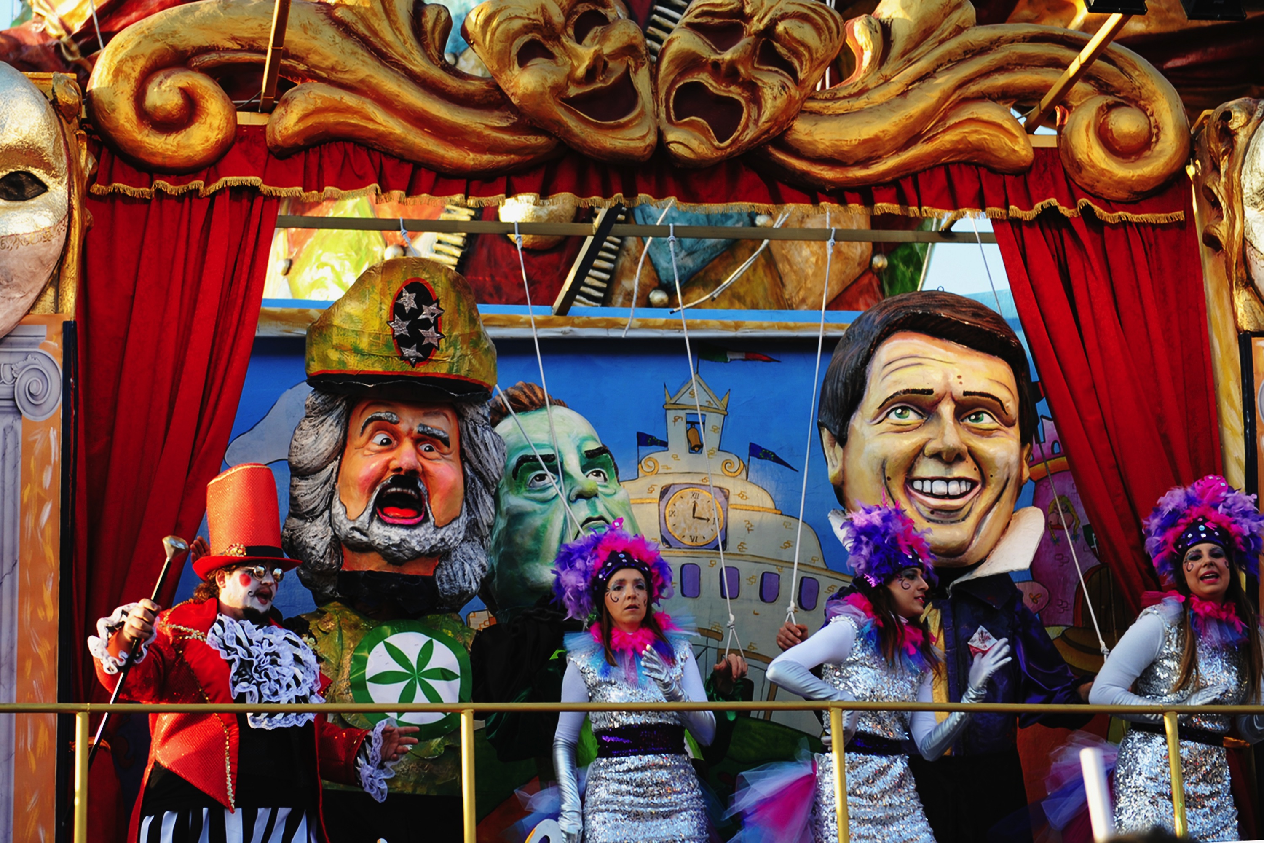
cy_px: 422
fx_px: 2458
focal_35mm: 70
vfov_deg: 19.5
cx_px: 632
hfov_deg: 28.8
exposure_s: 1/400
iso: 200
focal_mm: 70
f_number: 2.8
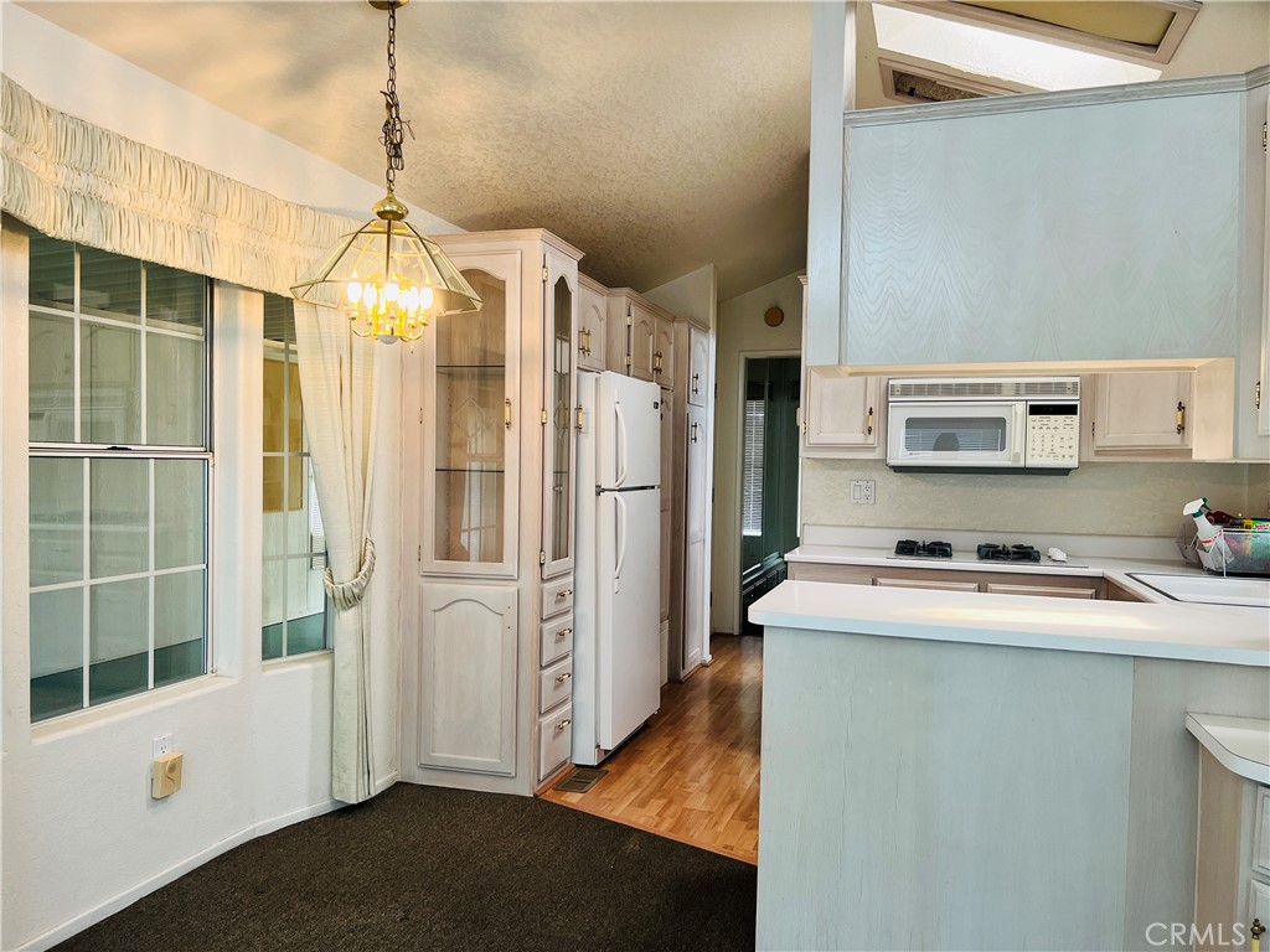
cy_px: 476
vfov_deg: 53.1
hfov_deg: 67.3
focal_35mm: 26
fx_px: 954
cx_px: 635
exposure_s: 1/120
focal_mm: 5.7
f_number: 1.5
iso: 100
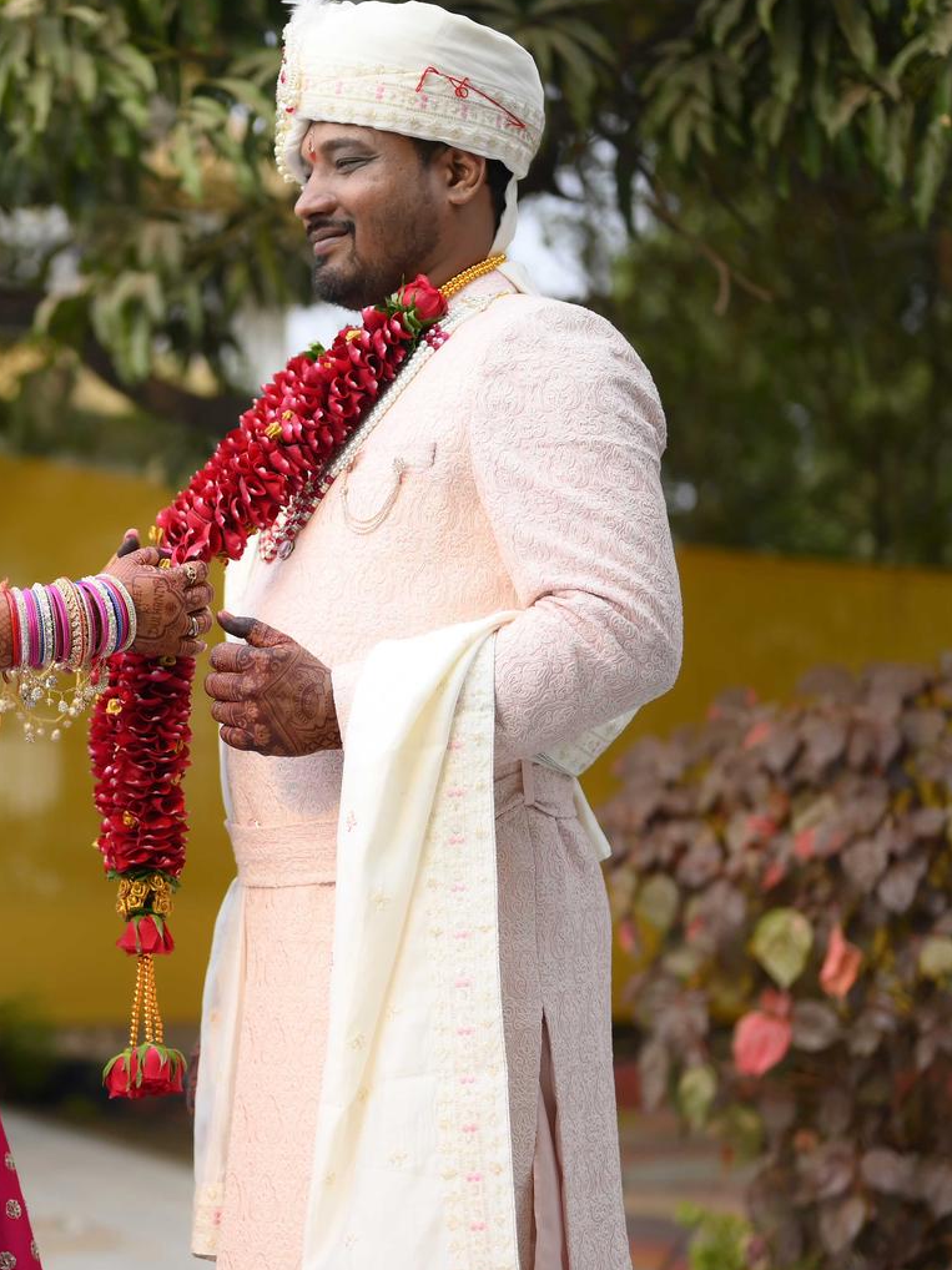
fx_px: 3118
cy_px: 671
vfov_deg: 23.0
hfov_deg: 17.0
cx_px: 41
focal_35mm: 85
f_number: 1.8
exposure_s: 1/800
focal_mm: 50
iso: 160
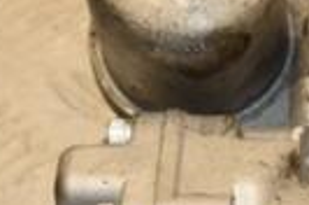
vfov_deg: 4.0
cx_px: 513
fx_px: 2903
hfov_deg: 6.0
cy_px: 331
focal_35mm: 339
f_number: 8
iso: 800
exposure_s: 1/200
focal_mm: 50
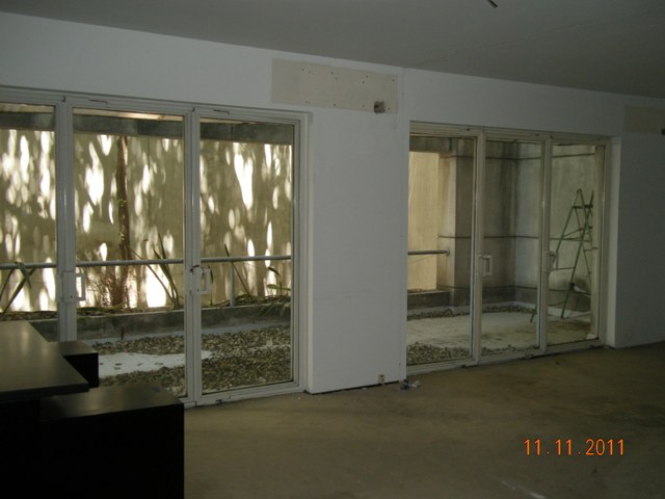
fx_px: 711
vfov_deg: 38.7
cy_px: 250
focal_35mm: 37
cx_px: 332
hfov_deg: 50.1
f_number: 2.8
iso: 177
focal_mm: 7.9
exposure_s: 1/30
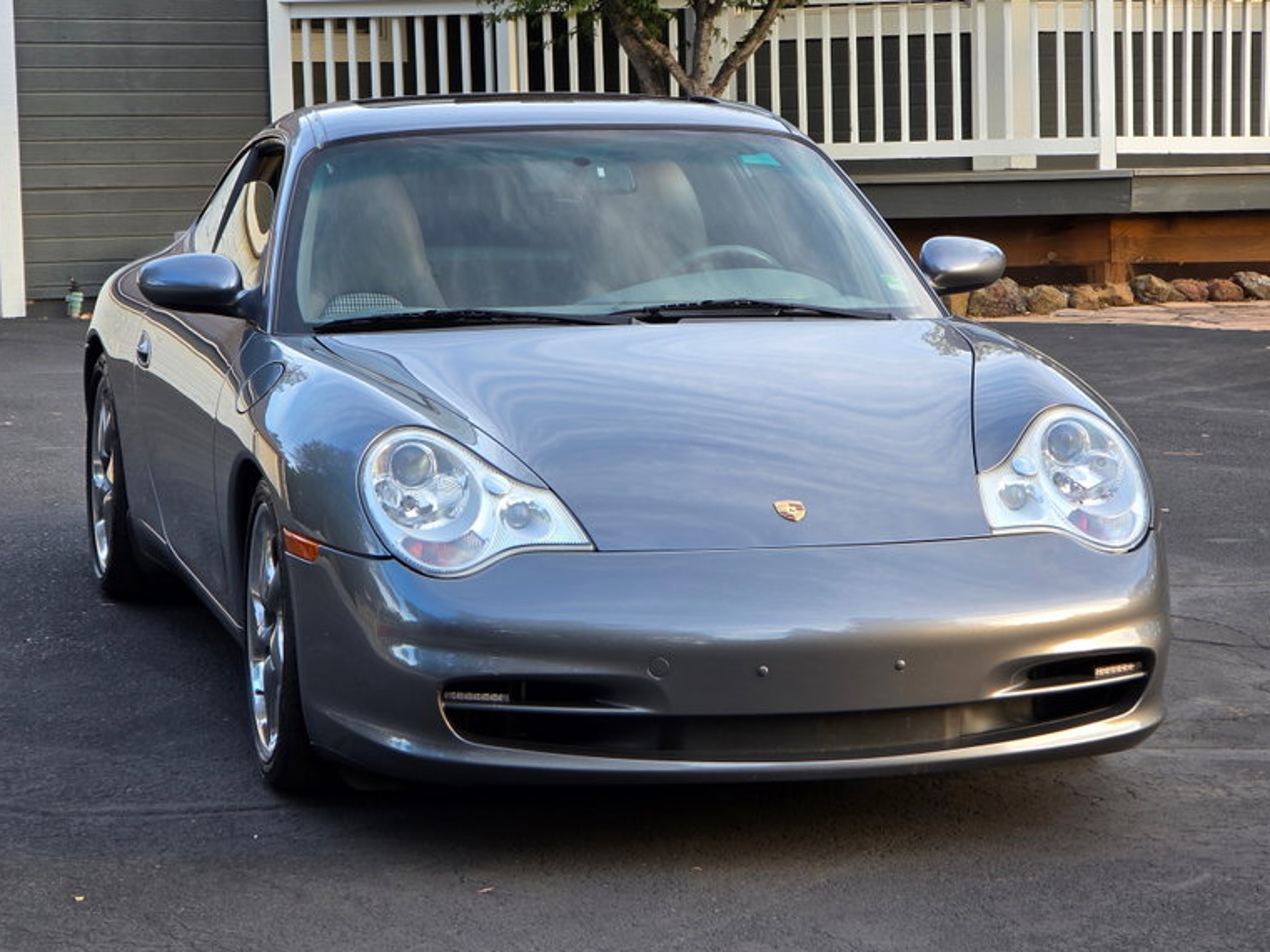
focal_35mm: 116
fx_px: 4257
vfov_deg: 12.8
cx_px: 636
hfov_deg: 17.0
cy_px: 477
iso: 160
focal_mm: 18.6
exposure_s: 1/120
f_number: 3.4
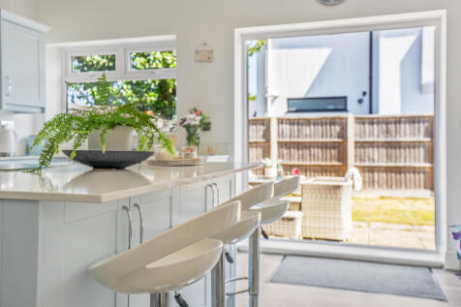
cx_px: 230
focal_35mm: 35
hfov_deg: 54.5
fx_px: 448
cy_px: 154
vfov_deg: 37.8
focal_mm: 35
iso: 200
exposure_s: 1/160
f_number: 4
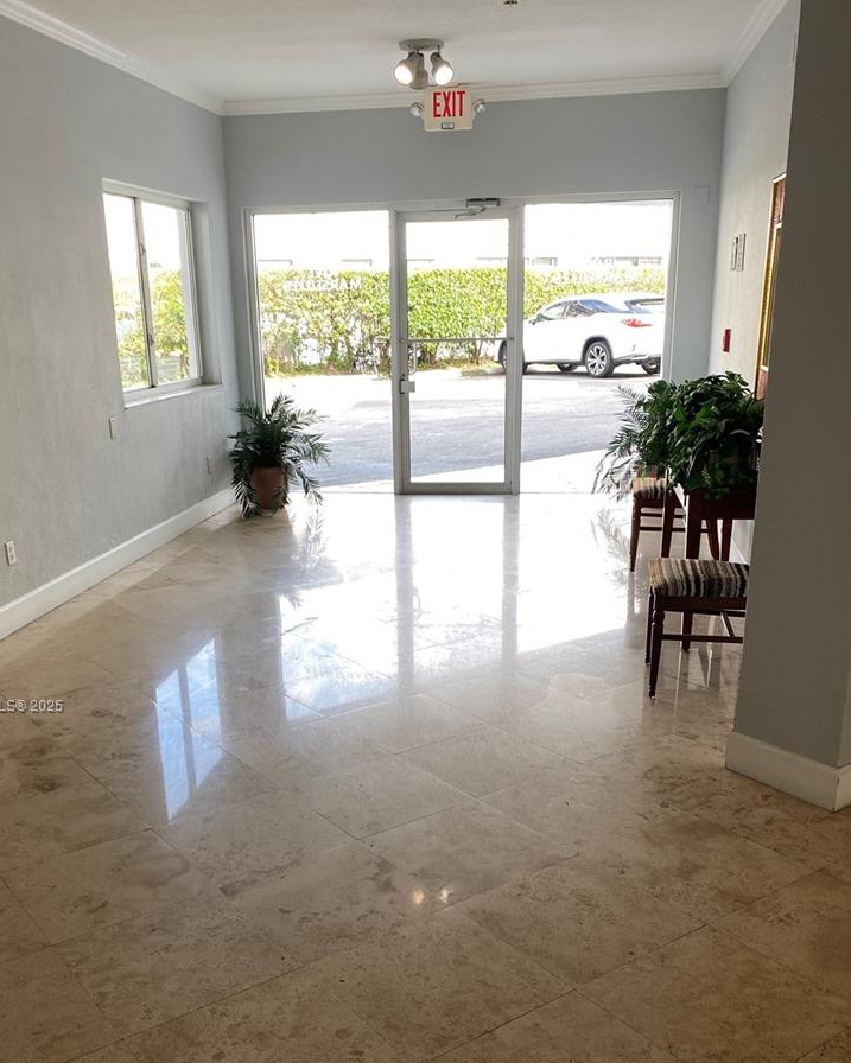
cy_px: 707
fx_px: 1070
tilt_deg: -17.2
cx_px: 380
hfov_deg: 43.3
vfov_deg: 51.9
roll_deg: +0.9
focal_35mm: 34
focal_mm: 4.25
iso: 32
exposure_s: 1/120
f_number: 1.8
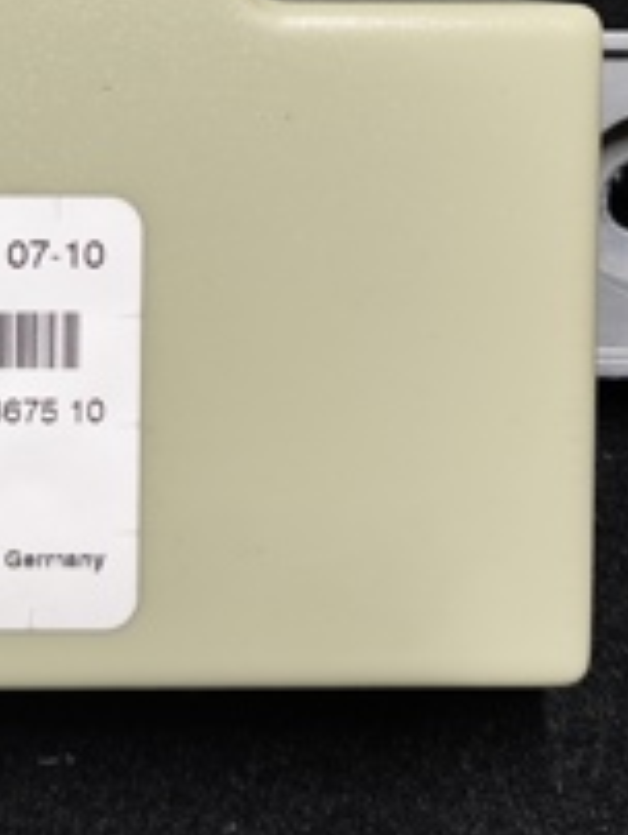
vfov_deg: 32.0
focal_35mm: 57
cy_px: 74
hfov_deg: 25.5
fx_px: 1376
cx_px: 174
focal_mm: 4.68
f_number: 1.8
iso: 166
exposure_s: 1/33.3
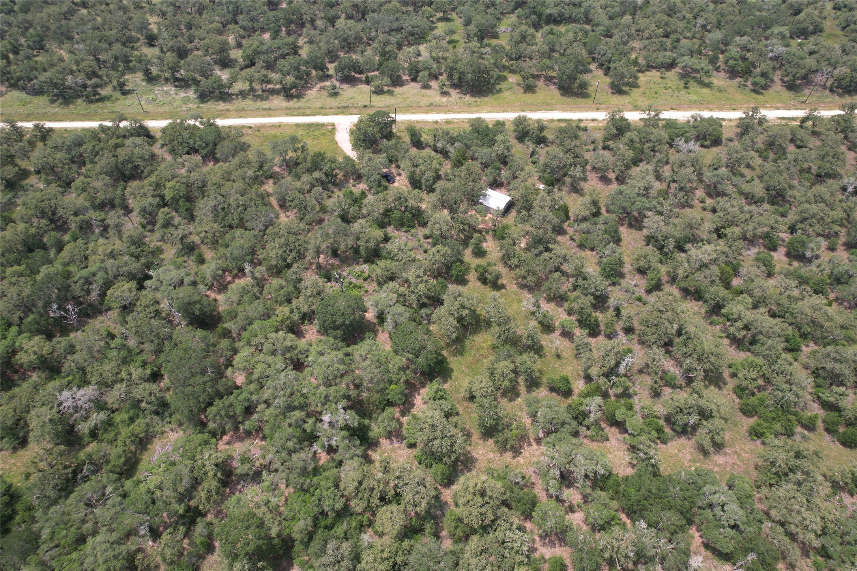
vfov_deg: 57.2
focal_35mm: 22
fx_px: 524
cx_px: 428
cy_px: 286
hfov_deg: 78.6
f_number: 2.8
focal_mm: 8.38
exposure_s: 1/1000
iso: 110
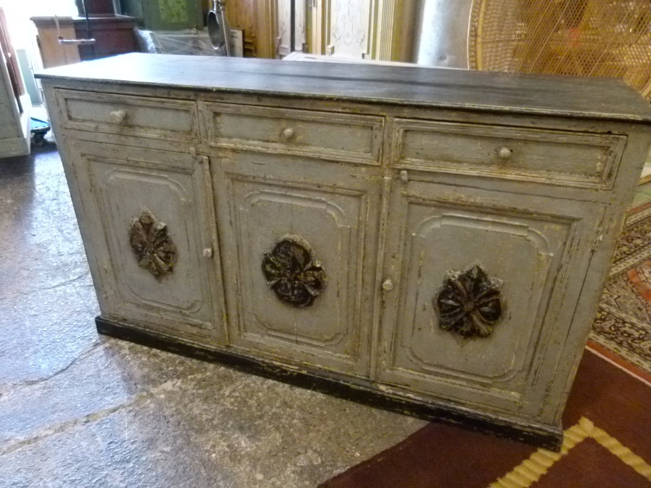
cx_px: 326
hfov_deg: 69.4
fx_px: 470
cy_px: 244
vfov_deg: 54.9
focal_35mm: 25
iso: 800
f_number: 2.8
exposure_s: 1/30
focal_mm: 4.5
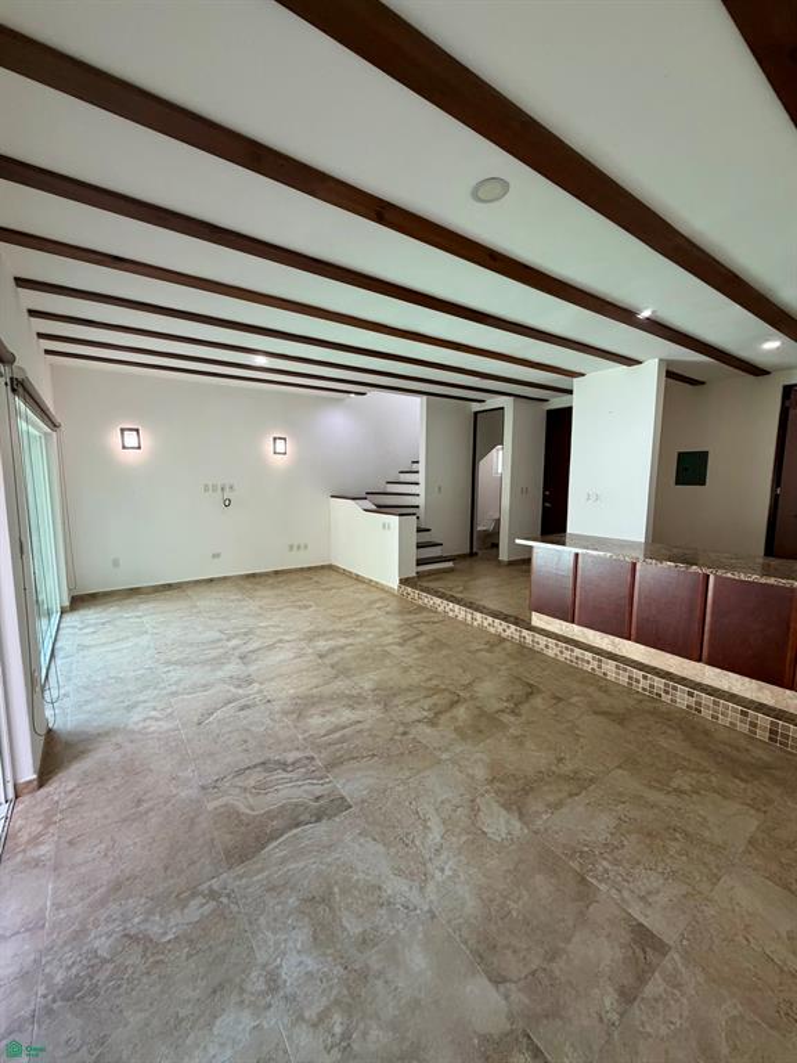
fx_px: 430
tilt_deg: -6.8
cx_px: 398
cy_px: 532
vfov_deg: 102.1
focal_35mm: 14
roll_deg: -0.2
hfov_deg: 85.7
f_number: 2.2
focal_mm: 2.22
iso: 320
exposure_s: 1/120
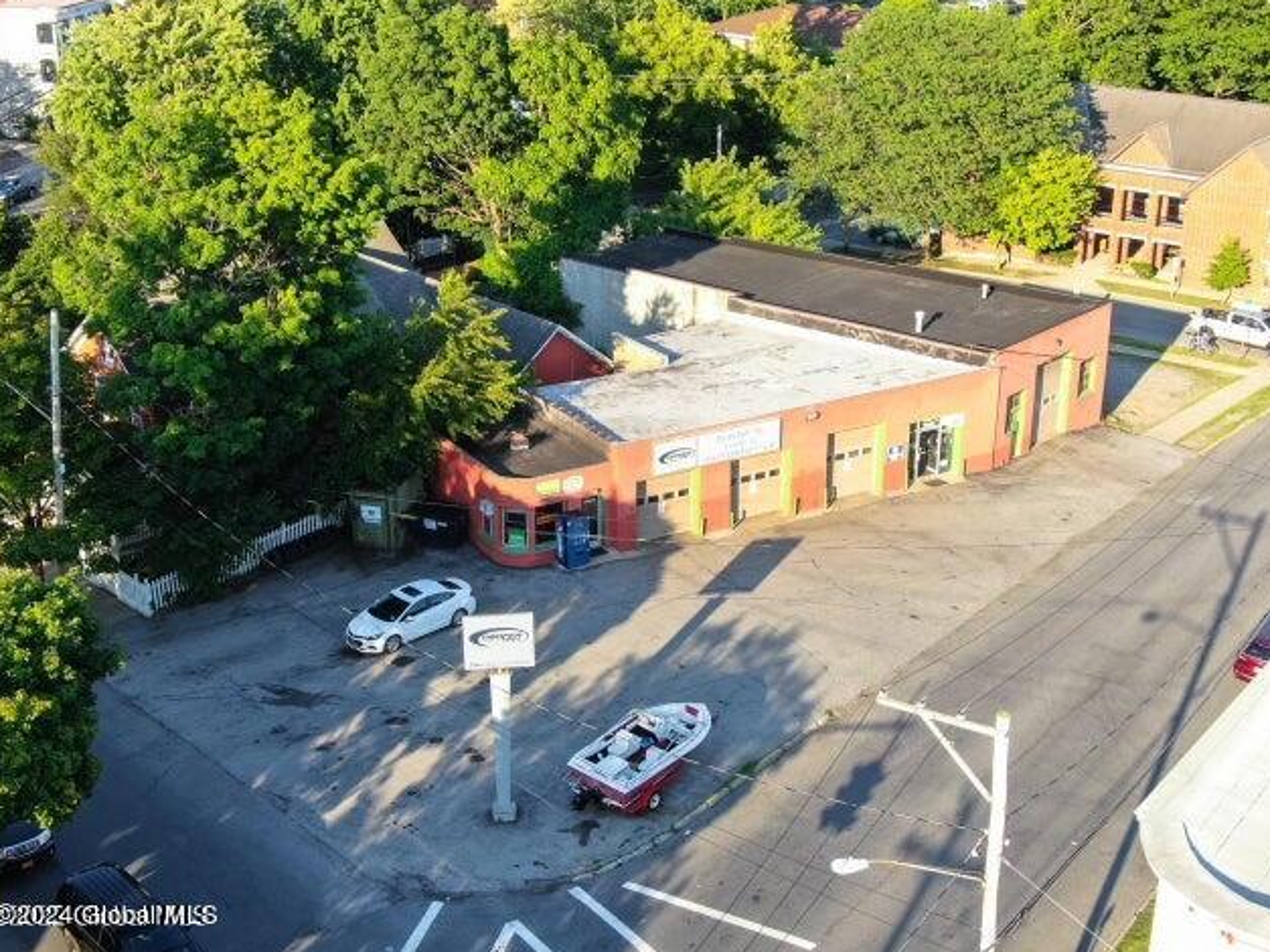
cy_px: 472
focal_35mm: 49
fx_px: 1797
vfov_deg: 29.7
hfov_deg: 38.9
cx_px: 632
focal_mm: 8.6
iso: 100
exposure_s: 1/160
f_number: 3.8
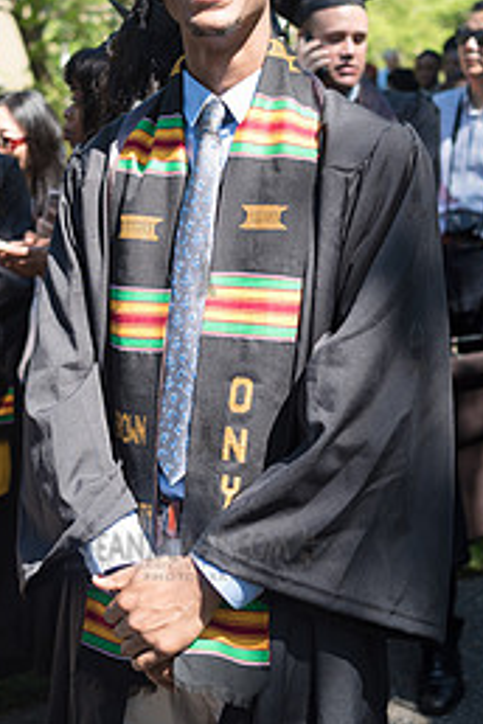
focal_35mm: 61
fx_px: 1228
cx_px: 205
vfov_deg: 32.7
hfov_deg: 22.2
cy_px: 269
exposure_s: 1/500
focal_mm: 35
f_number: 3.5
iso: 100
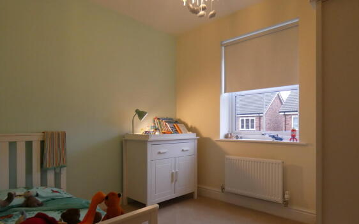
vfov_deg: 54.8
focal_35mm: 22
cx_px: 181
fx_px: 215
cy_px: 129
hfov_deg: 79.7
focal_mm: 3.6
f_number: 2.8
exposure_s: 1/60
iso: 320
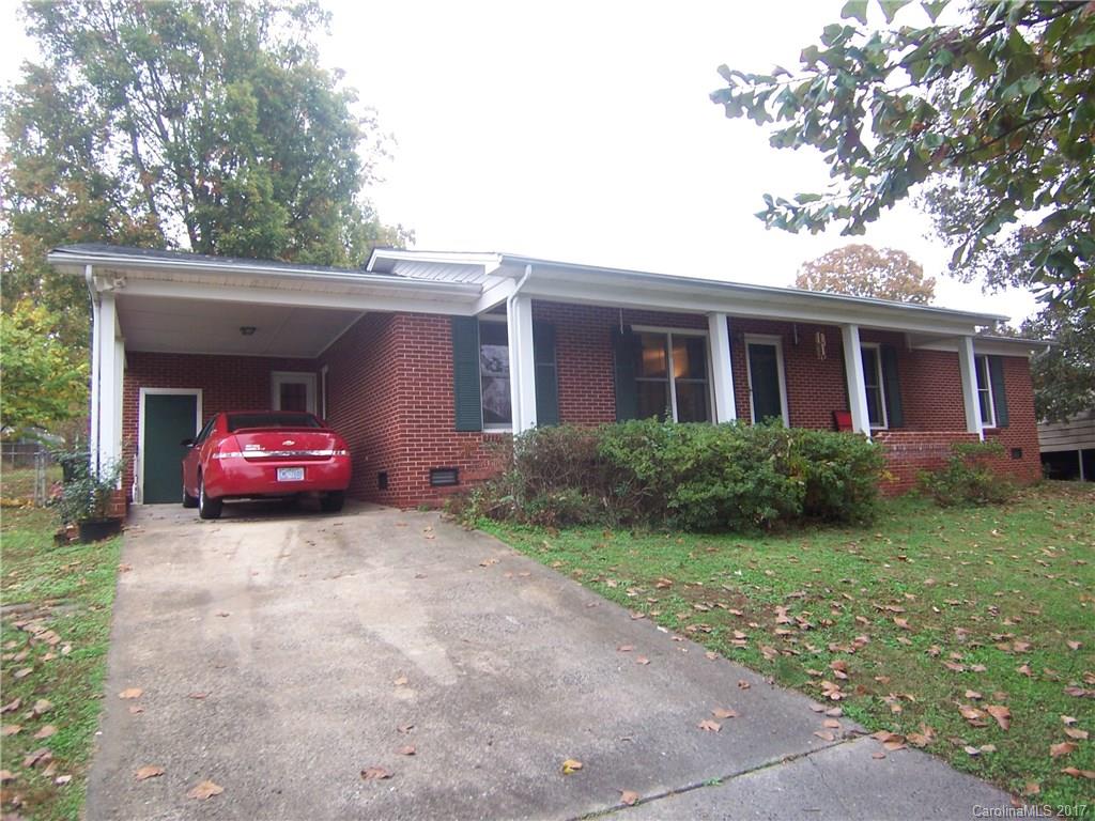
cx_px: 548
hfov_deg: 73.9
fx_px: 728
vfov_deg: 58.9
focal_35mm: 23
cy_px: 410
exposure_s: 1/30
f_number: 2.8
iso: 64
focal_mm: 3.8
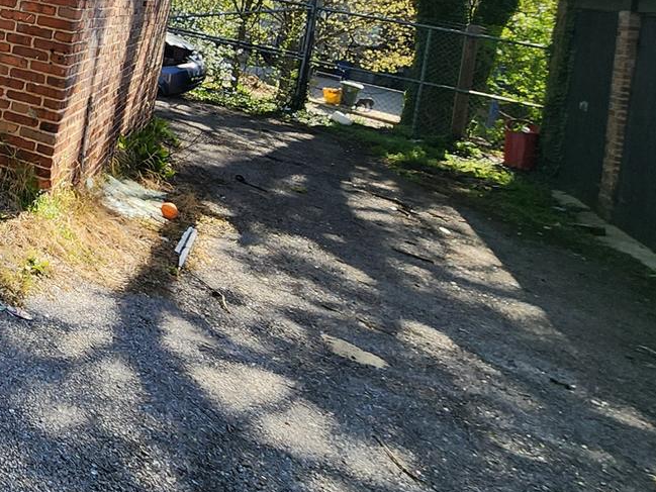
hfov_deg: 29.5
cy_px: -101
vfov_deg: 30.0
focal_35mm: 41
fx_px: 777
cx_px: -307
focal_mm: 2.2
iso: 50
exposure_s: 1/686
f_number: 2.2
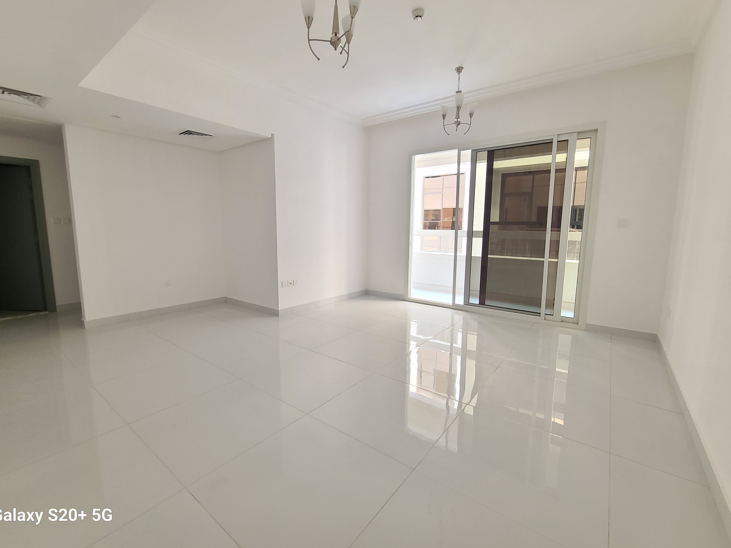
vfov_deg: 85.7
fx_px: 296
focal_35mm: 14
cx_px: 348
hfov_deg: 102.0
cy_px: 267
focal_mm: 2.2
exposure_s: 1/60
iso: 400
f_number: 2.2
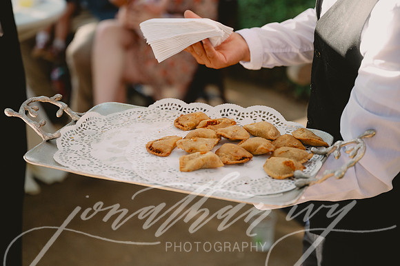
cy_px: 133
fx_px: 777
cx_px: 200
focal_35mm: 70
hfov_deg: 28.9
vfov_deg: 19.4
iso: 800
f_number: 2.8
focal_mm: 70
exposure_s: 1/1250
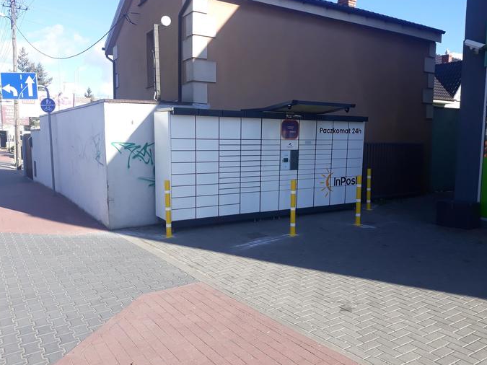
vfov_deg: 49.7
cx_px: 246
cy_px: 179
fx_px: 394
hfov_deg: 63.5
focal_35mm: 28
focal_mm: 3.71
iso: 40
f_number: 1.7
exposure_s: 1/704
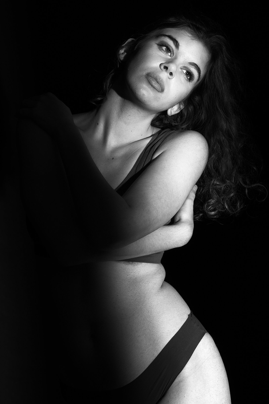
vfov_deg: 23.9
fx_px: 952
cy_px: 202
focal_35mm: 85
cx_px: 134
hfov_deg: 16.1
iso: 100
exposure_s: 1/125
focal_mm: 85
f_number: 10
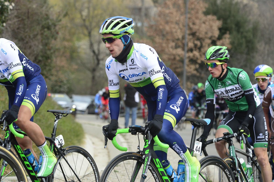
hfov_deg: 11.4
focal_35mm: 180
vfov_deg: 7.6
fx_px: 1369
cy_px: 91
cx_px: 137
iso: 1250
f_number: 8
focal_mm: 180
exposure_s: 1/1000
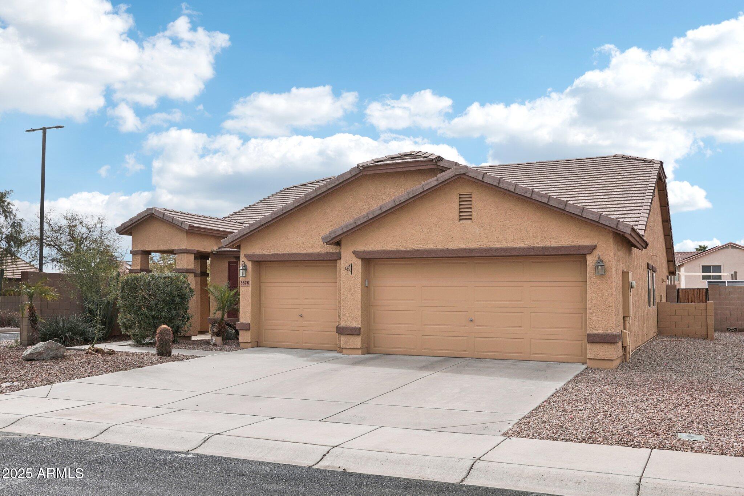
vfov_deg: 41.7
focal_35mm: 32
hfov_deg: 59.5
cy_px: 248
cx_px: 372
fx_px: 651
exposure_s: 1/500
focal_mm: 21
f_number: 8
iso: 100
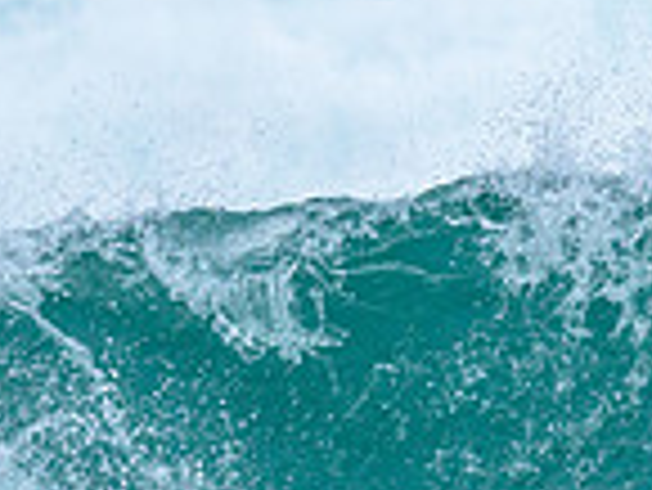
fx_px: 79796
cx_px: 751
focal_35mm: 4233
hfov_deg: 0.5
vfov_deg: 0.4
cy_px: 615
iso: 640
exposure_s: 1/2500
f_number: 6.3
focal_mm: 800
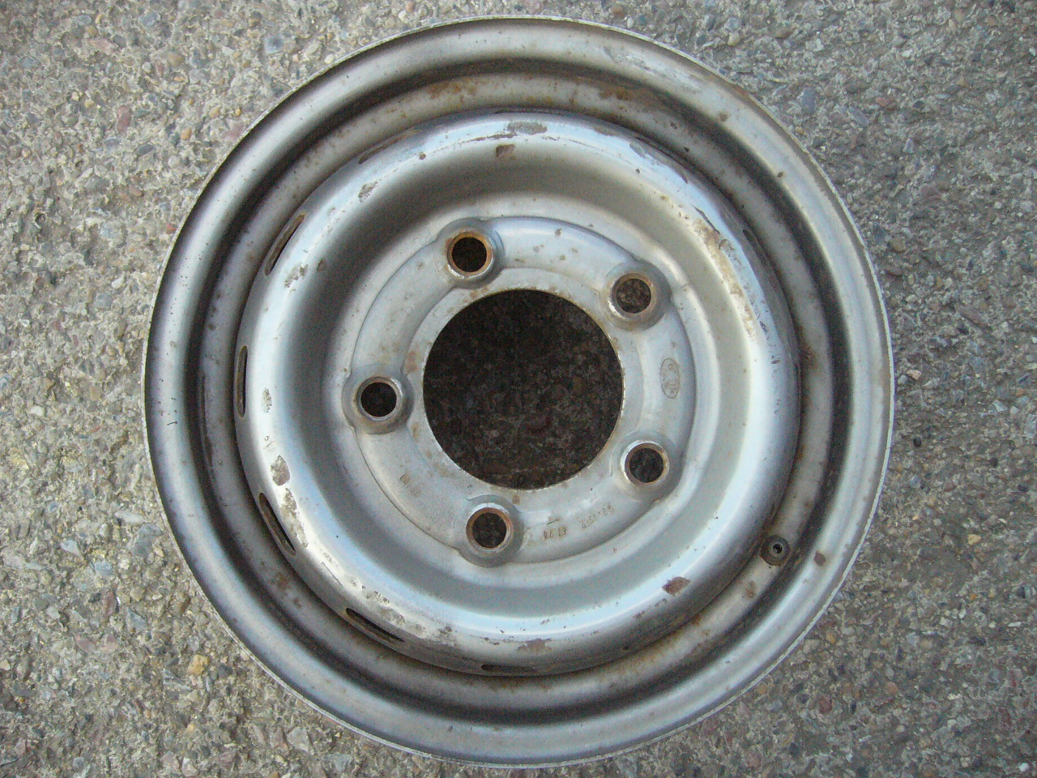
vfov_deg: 40.7
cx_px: 518
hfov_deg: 52.6
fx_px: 1049
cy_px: 389
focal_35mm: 35
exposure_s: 1/500
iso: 400
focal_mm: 5.8
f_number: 2.8
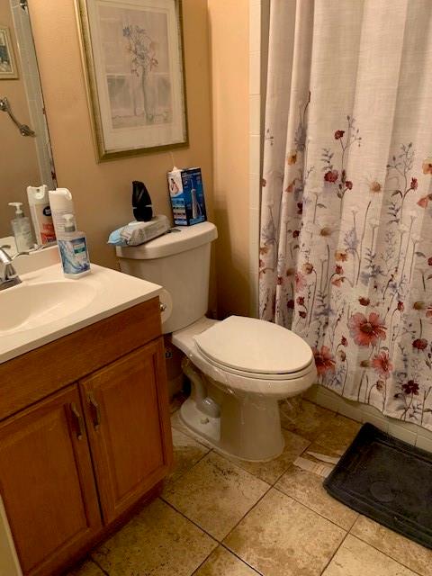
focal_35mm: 26
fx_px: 433
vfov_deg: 67.3
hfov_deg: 53.1
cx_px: 216
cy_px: 288
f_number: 1.8
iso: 200
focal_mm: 4.25
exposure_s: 1/60
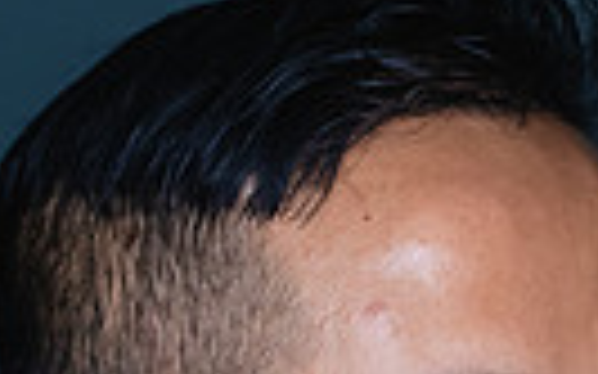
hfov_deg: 7.1
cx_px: 445
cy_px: 780
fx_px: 4789
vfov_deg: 4.4
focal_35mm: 294
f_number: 3.5
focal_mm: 85
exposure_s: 1/320
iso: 2000
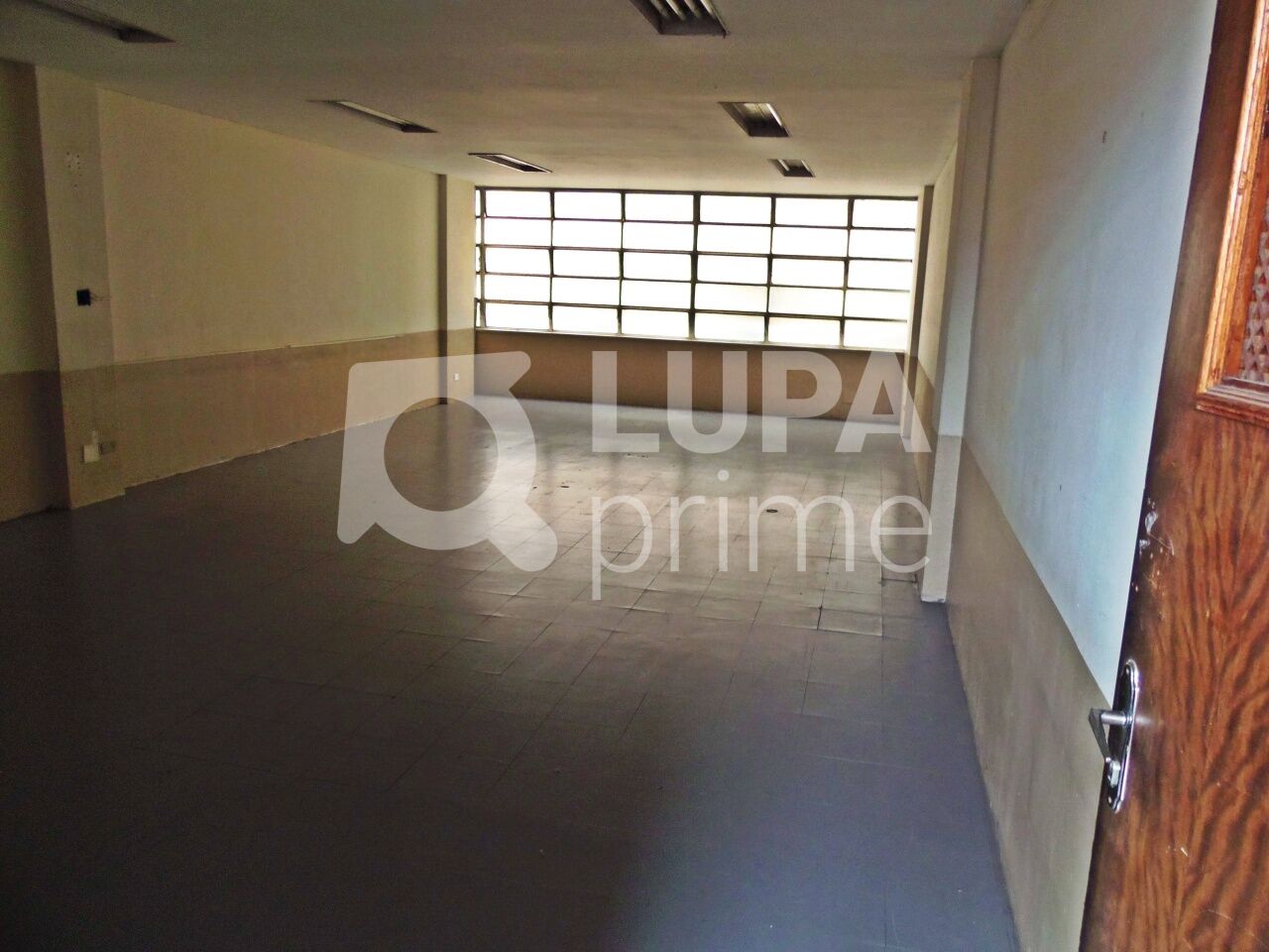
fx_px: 880
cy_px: 476
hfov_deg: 71.6
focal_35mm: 24
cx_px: 634
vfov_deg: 56.8
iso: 160
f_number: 2.9
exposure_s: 1/30
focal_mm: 4.3
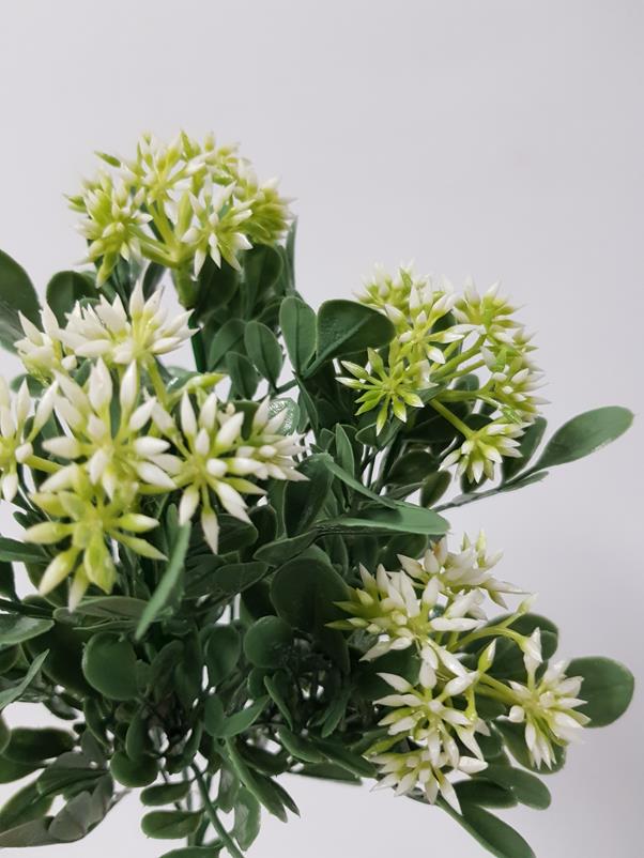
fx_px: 645
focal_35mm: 26
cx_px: 322
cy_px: 429
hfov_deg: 53.1
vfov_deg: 67.3
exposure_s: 1/50
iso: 320
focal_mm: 4.3
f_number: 1.7
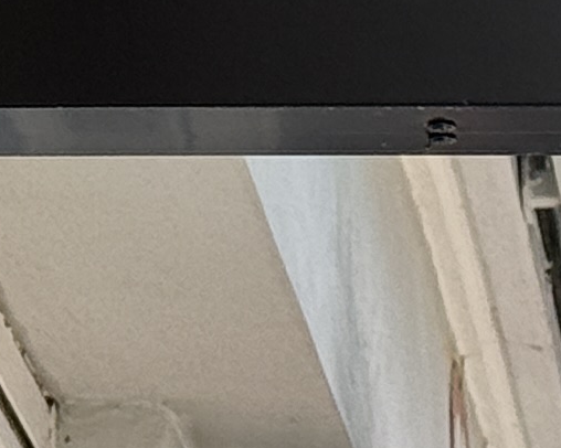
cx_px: -193
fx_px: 6174
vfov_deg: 4.0
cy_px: -1028
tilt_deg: +24.0
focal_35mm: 372
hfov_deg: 5.2
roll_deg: -2.0
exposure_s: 1/1149
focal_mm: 6.76
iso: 100
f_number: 1.78
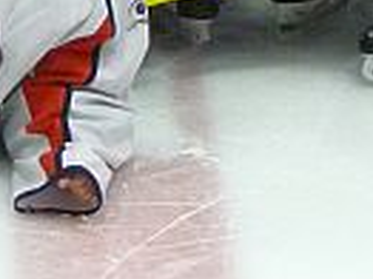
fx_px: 2368
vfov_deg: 6.4
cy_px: -433
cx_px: 174
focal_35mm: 220
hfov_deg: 9.0
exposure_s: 1/40
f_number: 3.7
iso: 400
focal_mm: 6
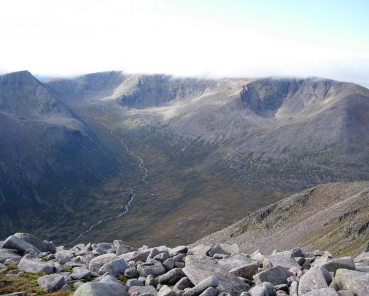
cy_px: 149
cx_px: 192
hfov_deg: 45.8
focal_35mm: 40
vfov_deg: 37.4
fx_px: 437
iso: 64
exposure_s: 1/592
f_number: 2.8
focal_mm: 7.8
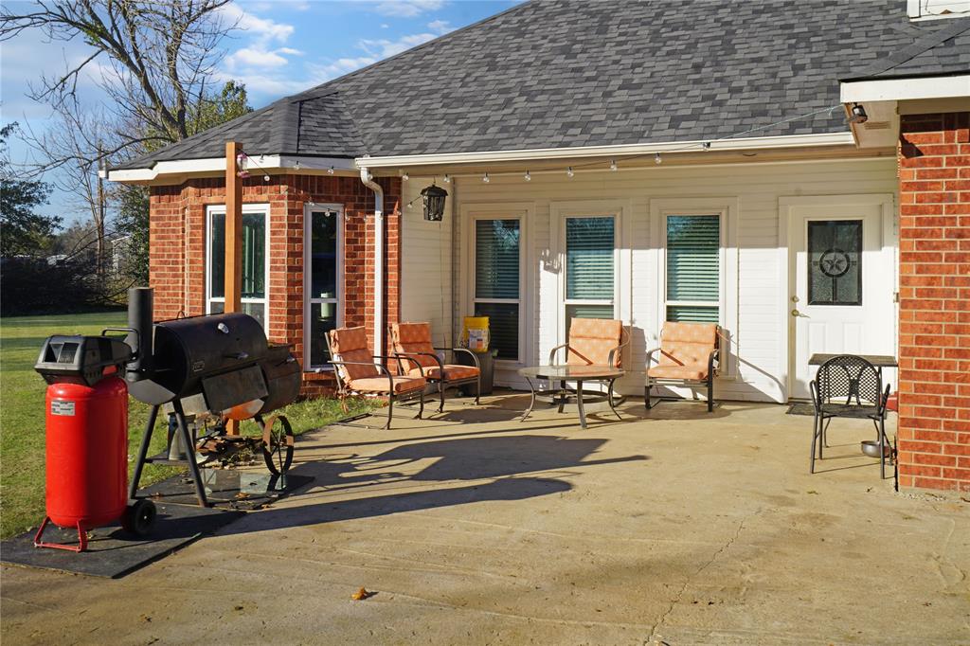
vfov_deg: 37.8
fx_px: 943
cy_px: 323
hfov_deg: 54.4
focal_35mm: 35
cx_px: 485
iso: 100
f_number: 10
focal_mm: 35
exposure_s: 1/160
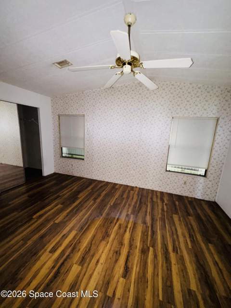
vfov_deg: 102.1
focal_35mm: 14
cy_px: 154
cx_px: 116
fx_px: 125
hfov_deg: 85.7
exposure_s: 1/16
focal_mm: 2.22
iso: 320
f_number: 2.2
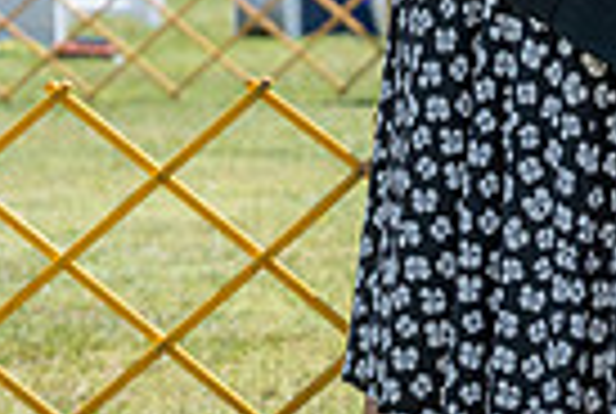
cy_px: 7
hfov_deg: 4.7
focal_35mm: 435
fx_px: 7460
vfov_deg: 3.2
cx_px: 1075
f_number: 6.3
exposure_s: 1/2500
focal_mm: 103
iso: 1000
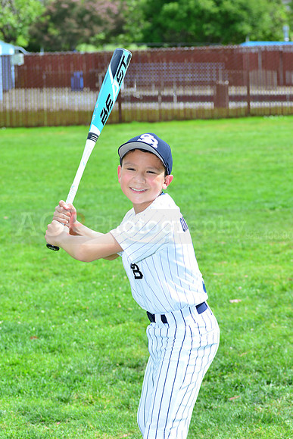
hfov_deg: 14.4
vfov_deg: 21.5
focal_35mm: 95
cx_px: 146
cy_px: 220
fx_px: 1159
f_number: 8
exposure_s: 1/200
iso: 200
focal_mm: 95
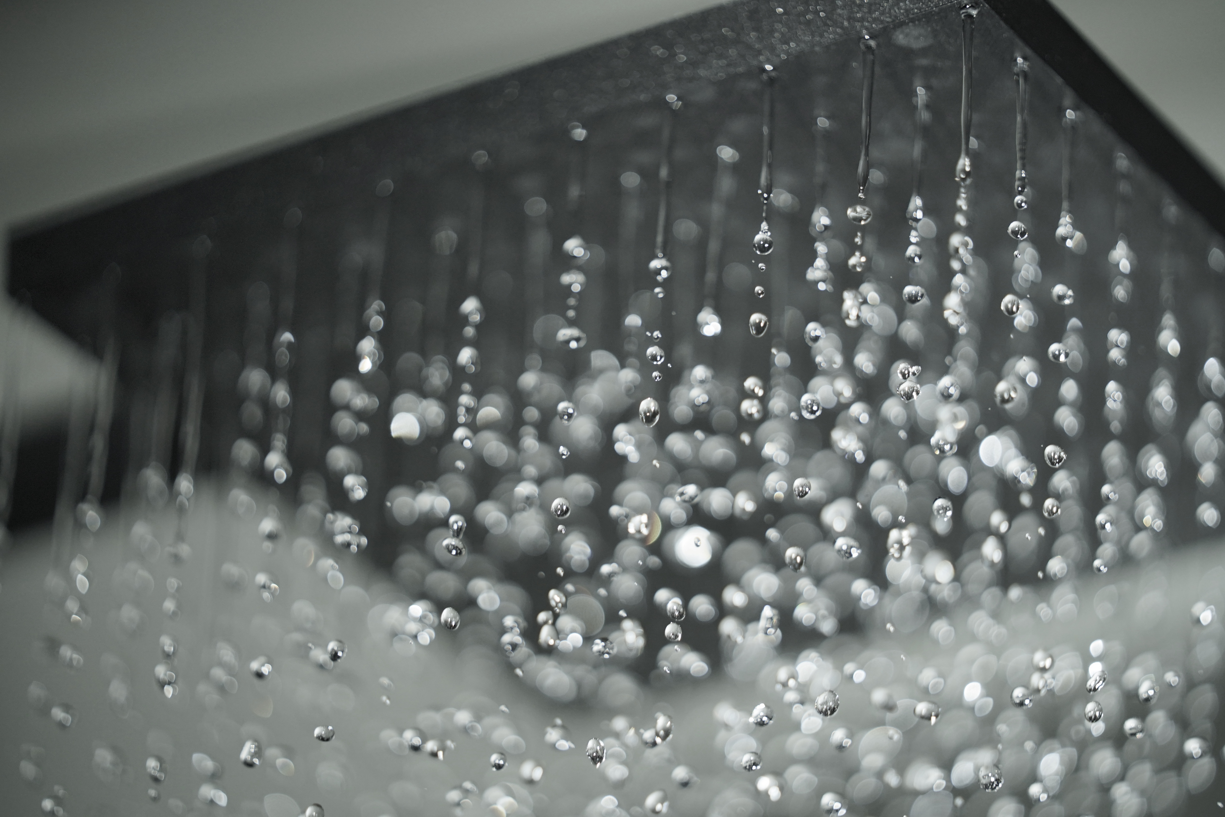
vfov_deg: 8.2
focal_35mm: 168
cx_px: 612
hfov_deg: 12.2
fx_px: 5716
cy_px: 408
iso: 1250
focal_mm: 168
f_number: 2.8
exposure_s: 1/4000
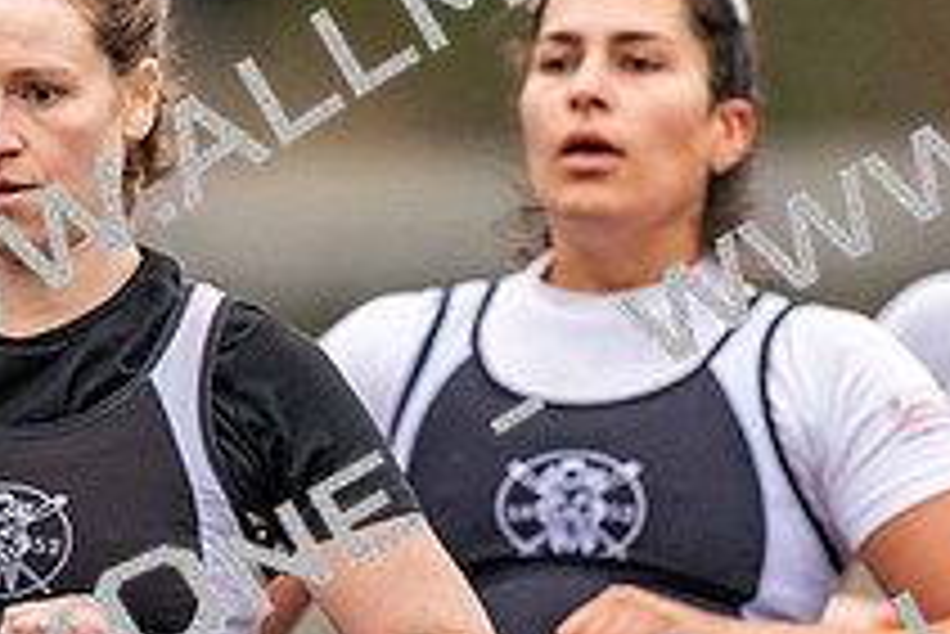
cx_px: 288
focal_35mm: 1649
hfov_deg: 1.2
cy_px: 438
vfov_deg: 0.8
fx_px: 43544
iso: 3600
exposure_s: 1/2500
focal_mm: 600
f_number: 4
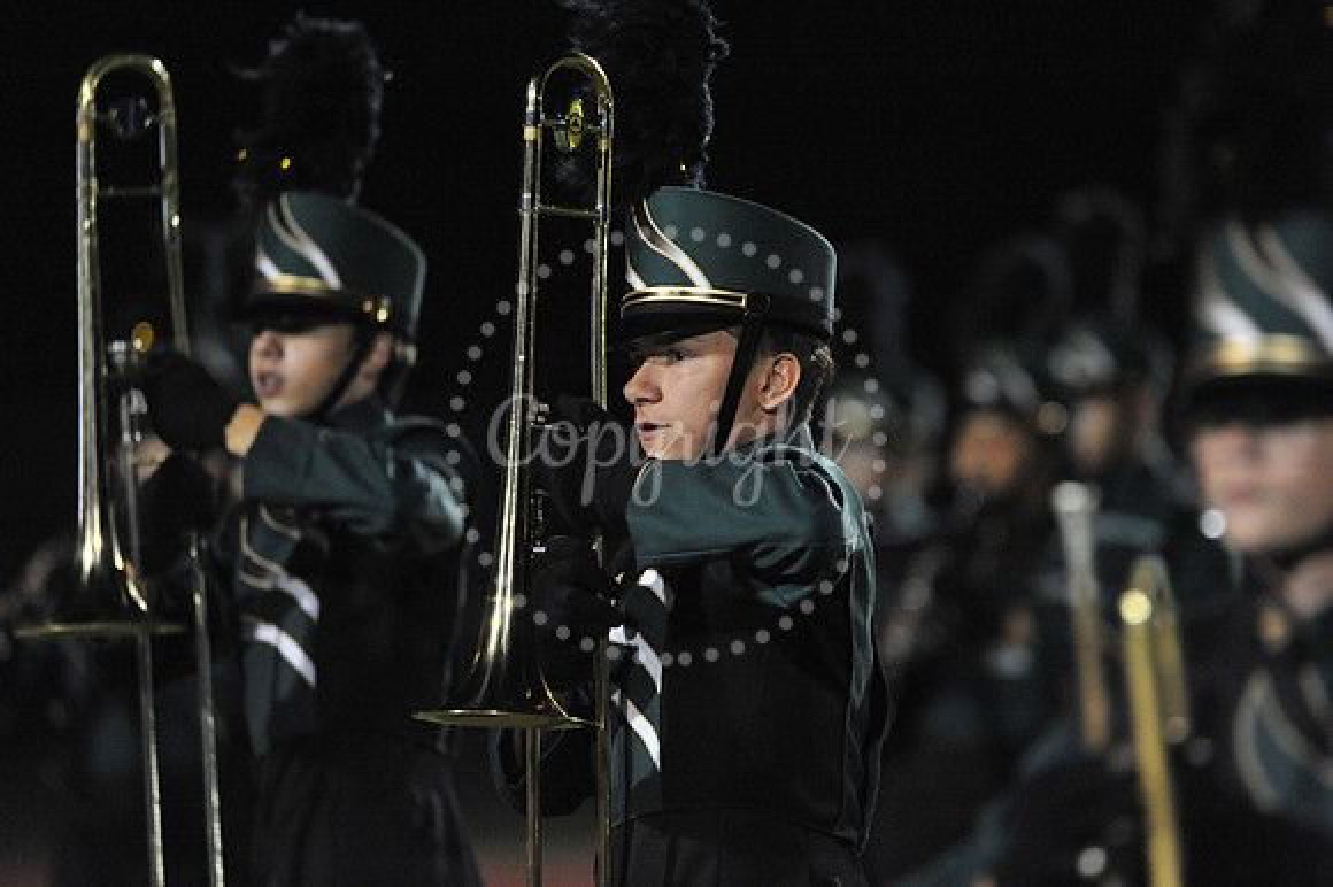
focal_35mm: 600
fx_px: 22203
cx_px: 666
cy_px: 444
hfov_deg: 3.4
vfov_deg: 2.3
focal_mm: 600
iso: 6400
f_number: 6.3
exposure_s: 1/160
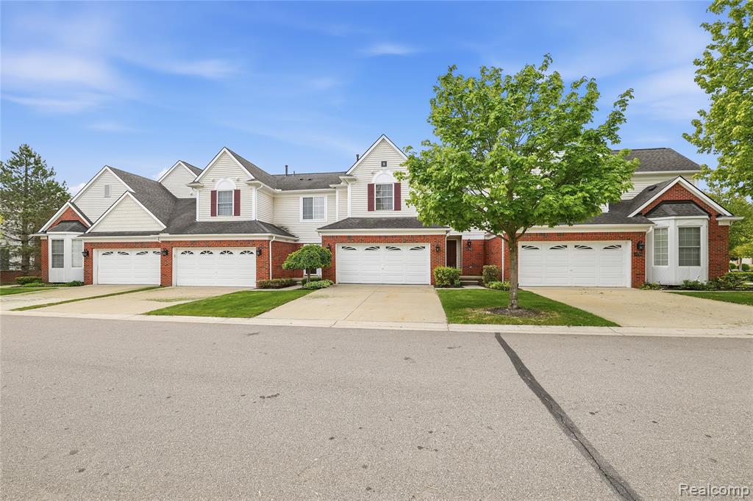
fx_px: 293
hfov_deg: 104.3
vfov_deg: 81.2
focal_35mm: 14
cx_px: 376
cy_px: 250
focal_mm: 14
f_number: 5
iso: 100
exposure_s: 1/200
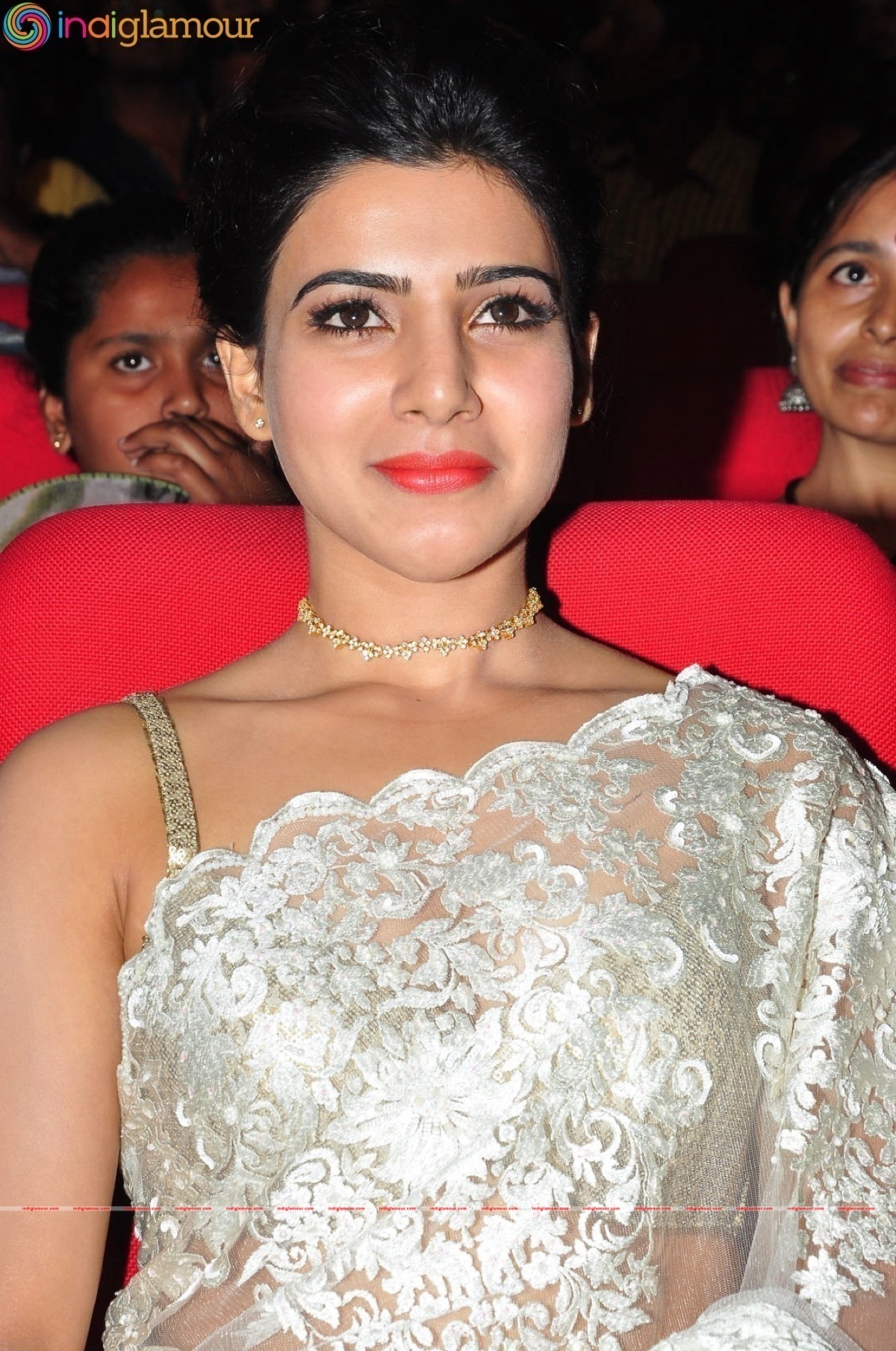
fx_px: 3707
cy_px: 676
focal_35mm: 99
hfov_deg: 13.8
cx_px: 448
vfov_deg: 20.6
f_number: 11
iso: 400
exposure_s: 1/125
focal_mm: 66
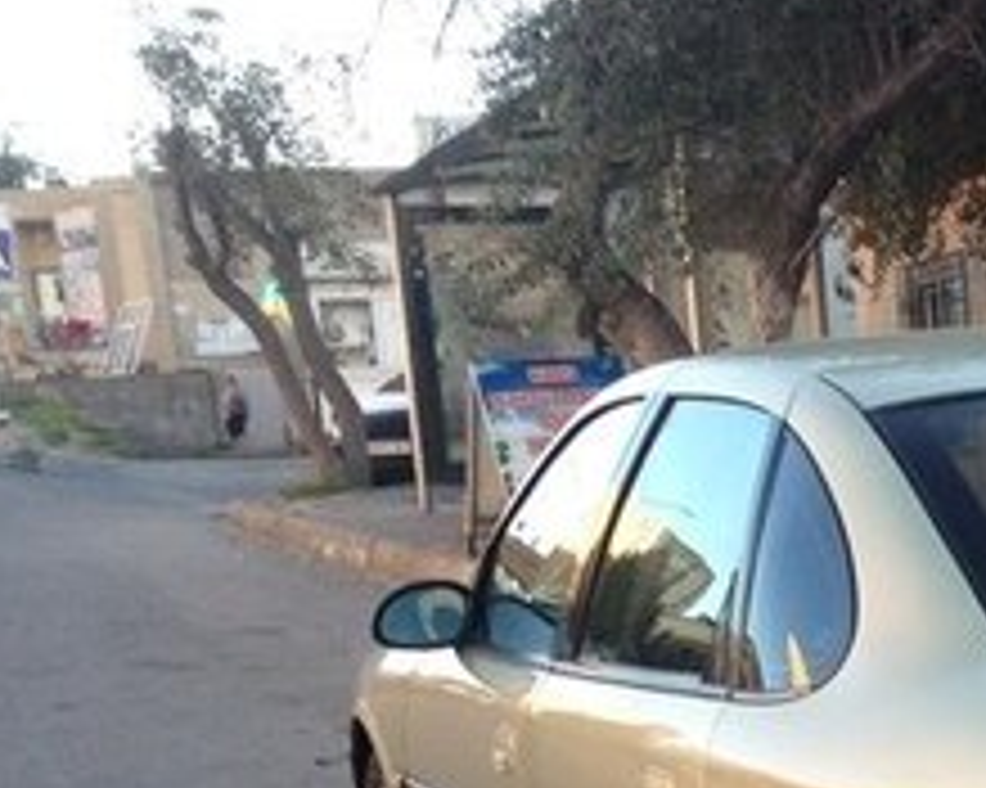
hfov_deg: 17.0
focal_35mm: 103
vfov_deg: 14.3
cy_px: 1056
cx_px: 1441
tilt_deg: -17.9
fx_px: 3004
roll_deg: +2.2
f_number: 2.4
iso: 50
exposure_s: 1/120
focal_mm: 4.28
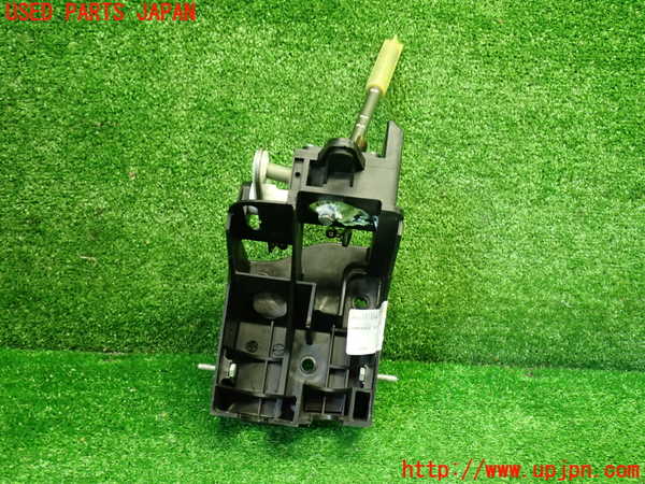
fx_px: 671
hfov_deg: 51.4
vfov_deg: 39.7
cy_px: 242
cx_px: 322
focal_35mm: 36
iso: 400
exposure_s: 1/40
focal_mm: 6.37
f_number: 2.5
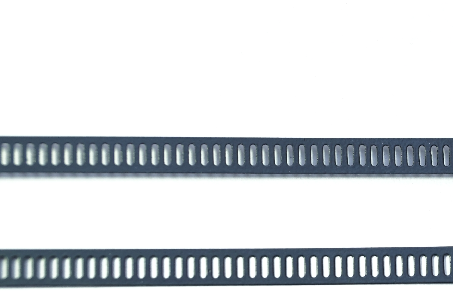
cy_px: 212
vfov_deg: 6.1
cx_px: 330
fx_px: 2844
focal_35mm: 226
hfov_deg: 9.1
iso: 400
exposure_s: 1/125
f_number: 5.6
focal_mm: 75
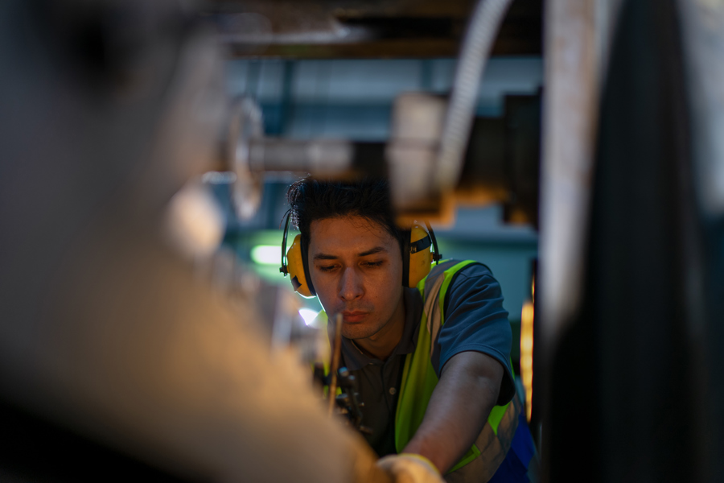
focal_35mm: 50
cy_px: 242
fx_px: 1005
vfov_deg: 27.0
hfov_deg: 39.6
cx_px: 362
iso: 100
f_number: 1.4
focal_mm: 50
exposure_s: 1/320
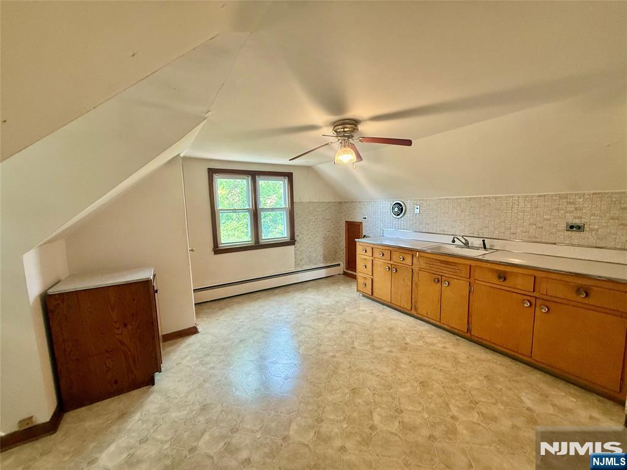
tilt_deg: -6.1
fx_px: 254
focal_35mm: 14
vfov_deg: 85.7
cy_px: 235
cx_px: 314
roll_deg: +1.7
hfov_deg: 102.1
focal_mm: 2.22
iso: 200
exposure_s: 1/120
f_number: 2.2
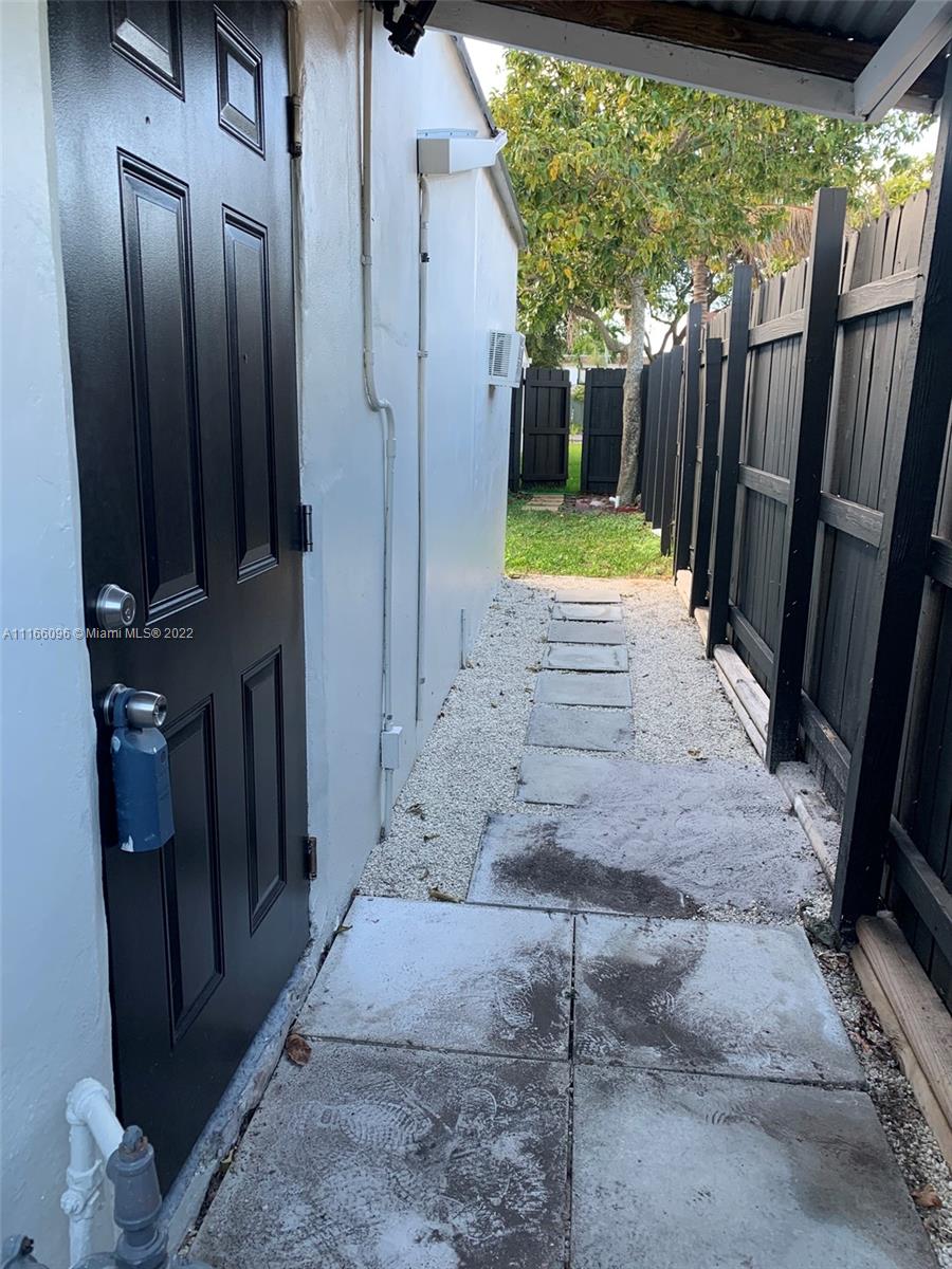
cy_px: 634
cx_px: 476
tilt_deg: -11.6
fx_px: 953
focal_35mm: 26
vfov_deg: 67.3
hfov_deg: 53.1
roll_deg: -1.4
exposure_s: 1/121
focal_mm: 4.25
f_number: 1.8
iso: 40
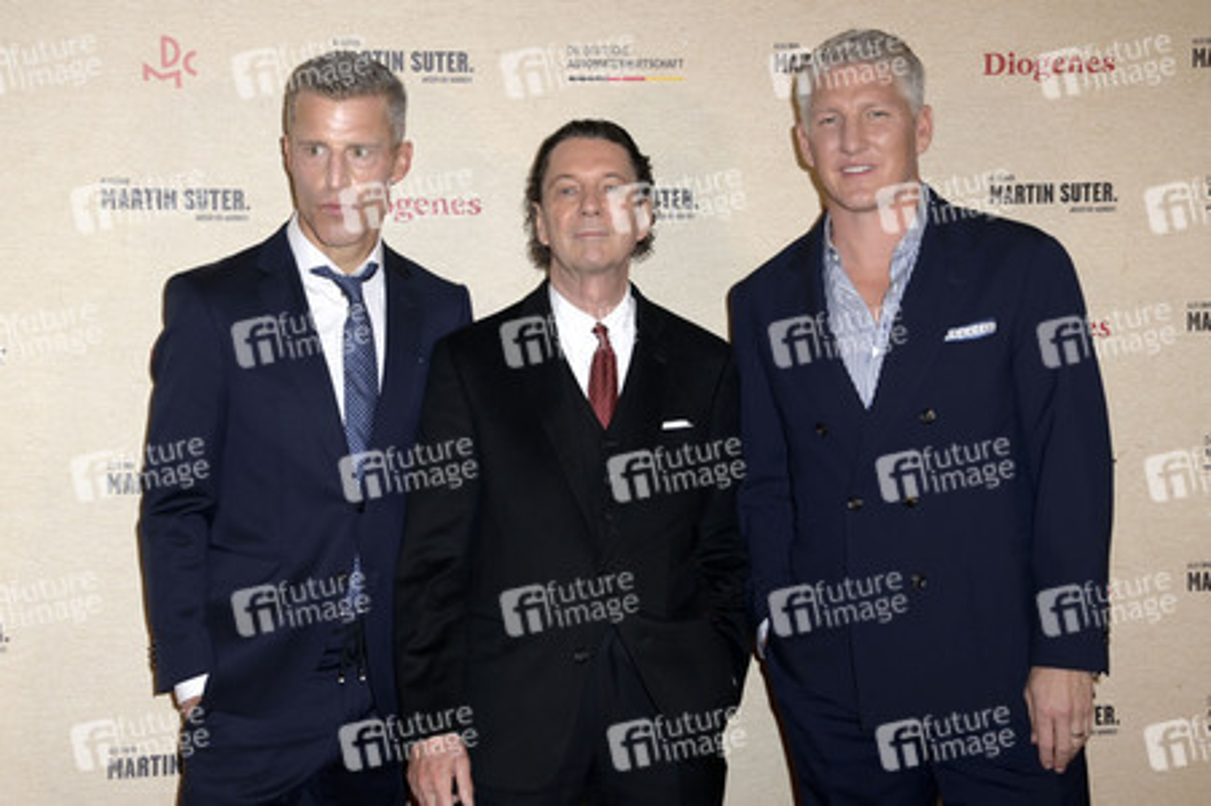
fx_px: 1950
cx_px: 606
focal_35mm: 58
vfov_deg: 23.3
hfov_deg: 34.5
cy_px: 403
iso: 400
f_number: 5.6
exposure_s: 1/250
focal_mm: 58
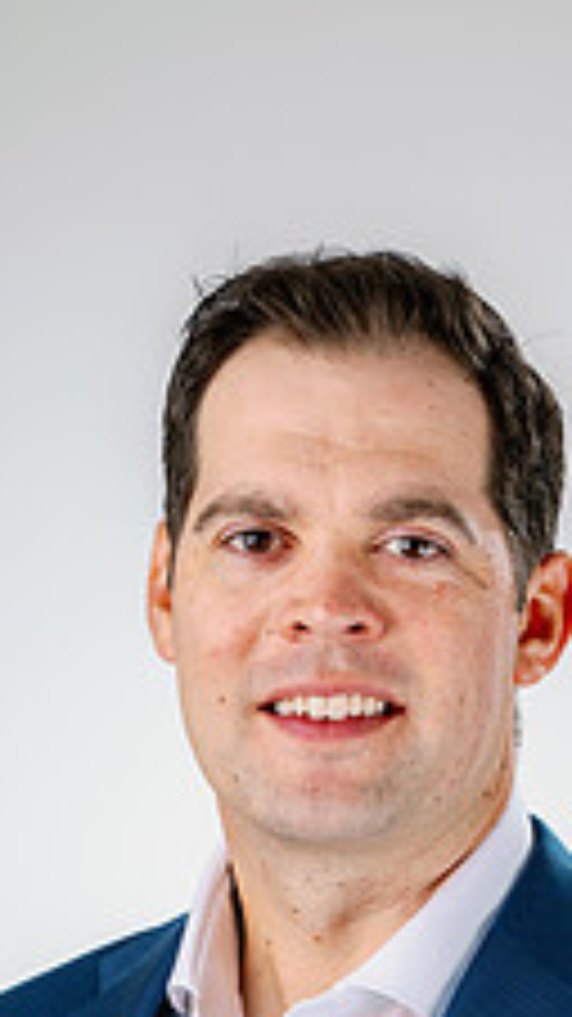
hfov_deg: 8.3
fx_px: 3940
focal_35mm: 146
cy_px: 981
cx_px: 383
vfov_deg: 14.5
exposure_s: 1/160
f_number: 8
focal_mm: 70
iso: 125
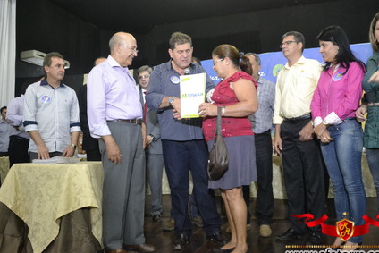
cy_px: 125
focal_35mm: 35
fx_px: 369
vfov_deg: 37.9
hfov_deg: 54.4
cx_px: 194
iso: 3200
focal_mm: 20
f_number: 3.5
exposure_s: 1/40
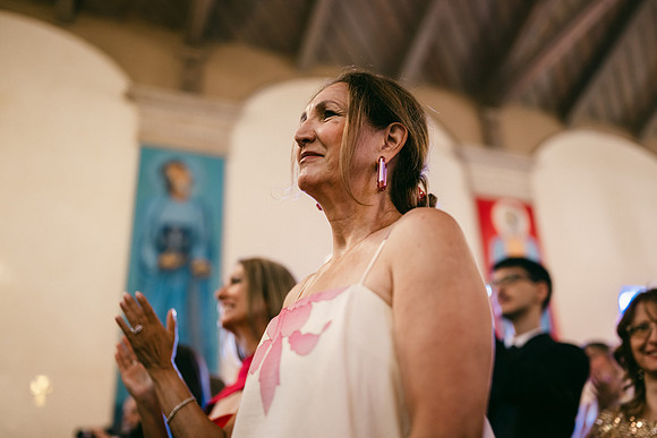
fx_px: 639
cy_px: 219
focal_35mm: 35
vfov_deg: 37.9
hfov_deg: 54.4
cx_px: 328
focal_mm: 35
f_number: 1.2
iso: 800
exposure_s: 1/320
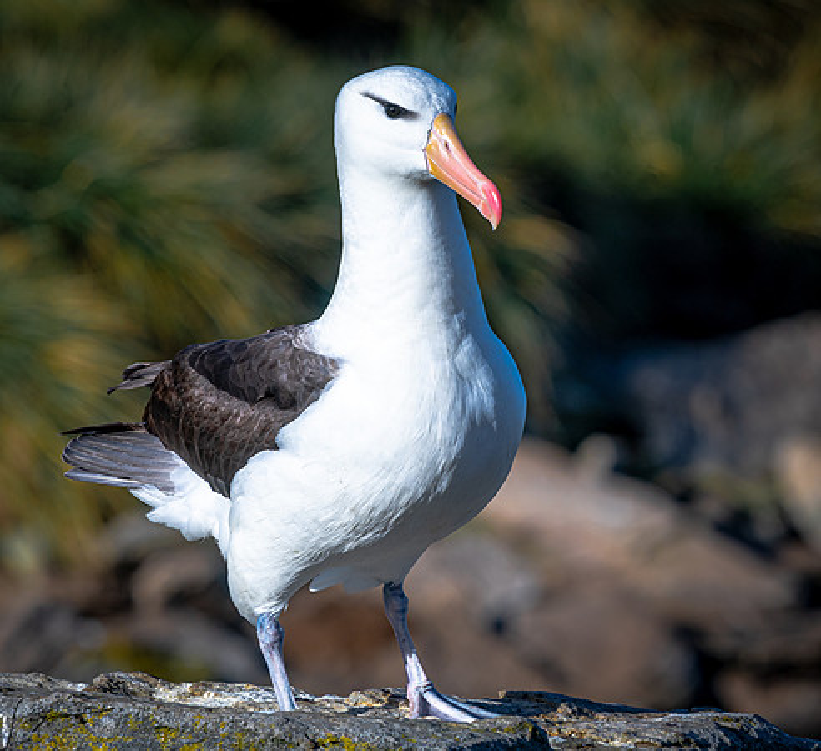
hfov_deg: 3.2
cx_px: 609
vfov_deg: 2.9
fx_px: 14708
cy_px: 162
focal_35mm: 572
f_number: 8
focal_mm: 300
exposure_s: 1/640
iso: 140
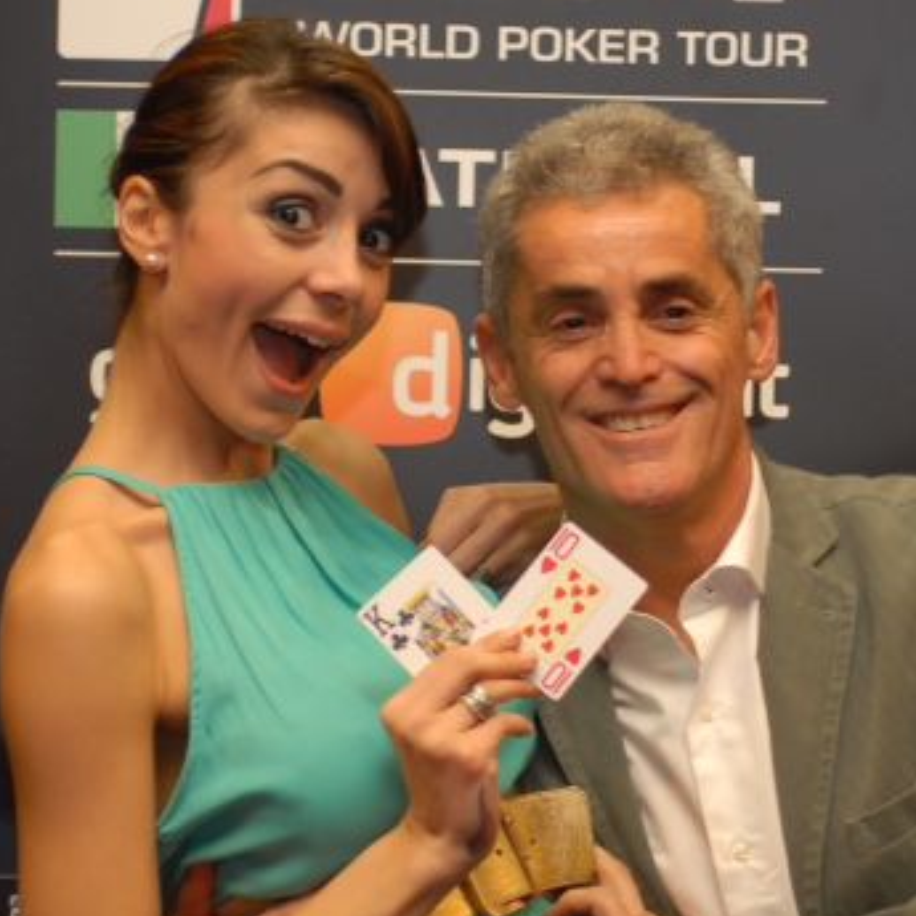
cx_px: 499
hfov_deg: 14.2
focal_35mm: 123
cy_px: 523
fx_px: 3682
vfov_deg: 14.2
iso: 400
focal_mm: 52
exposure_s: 1/60
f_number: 2.8
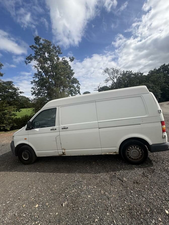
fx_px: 91
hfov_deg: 85.7
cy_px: 112
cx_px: 84
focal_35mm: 14
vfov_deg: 102.1
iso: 50
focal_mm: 2.22
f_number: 2.2
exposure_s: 1/2342
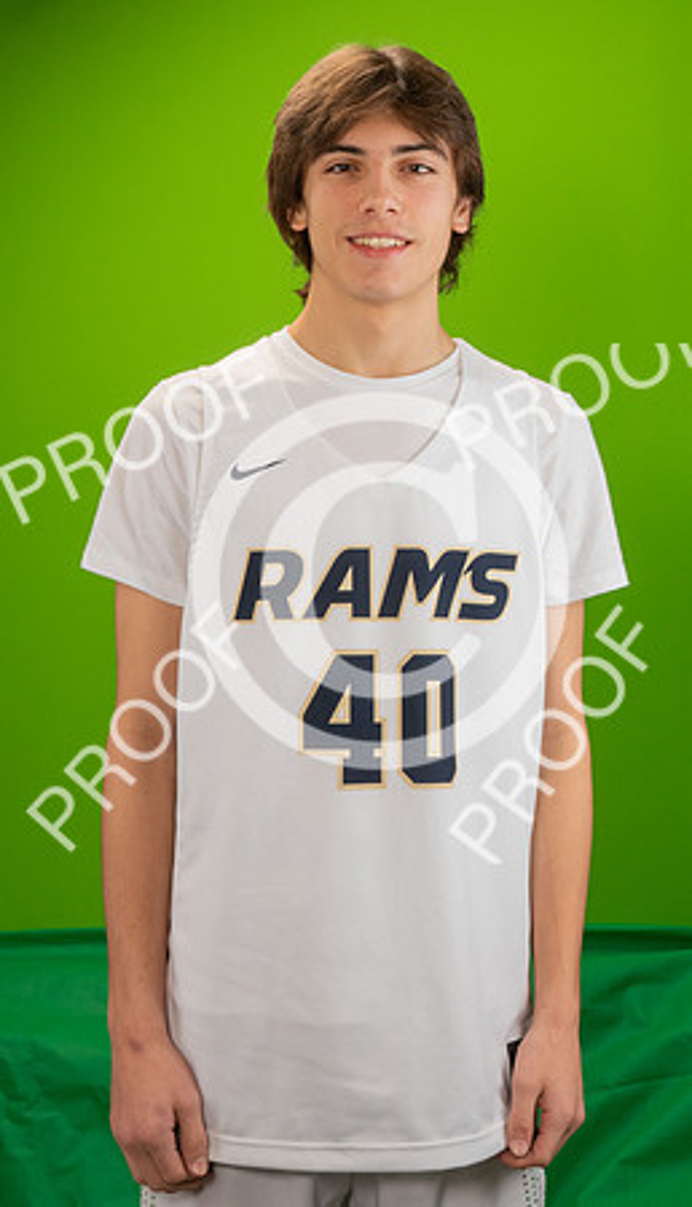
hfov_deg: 20.9
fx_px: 1870
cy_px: 434
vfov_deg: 35.5
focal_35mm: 58
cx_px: 415
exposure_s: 1/60
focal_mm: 29
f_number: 20
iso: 800
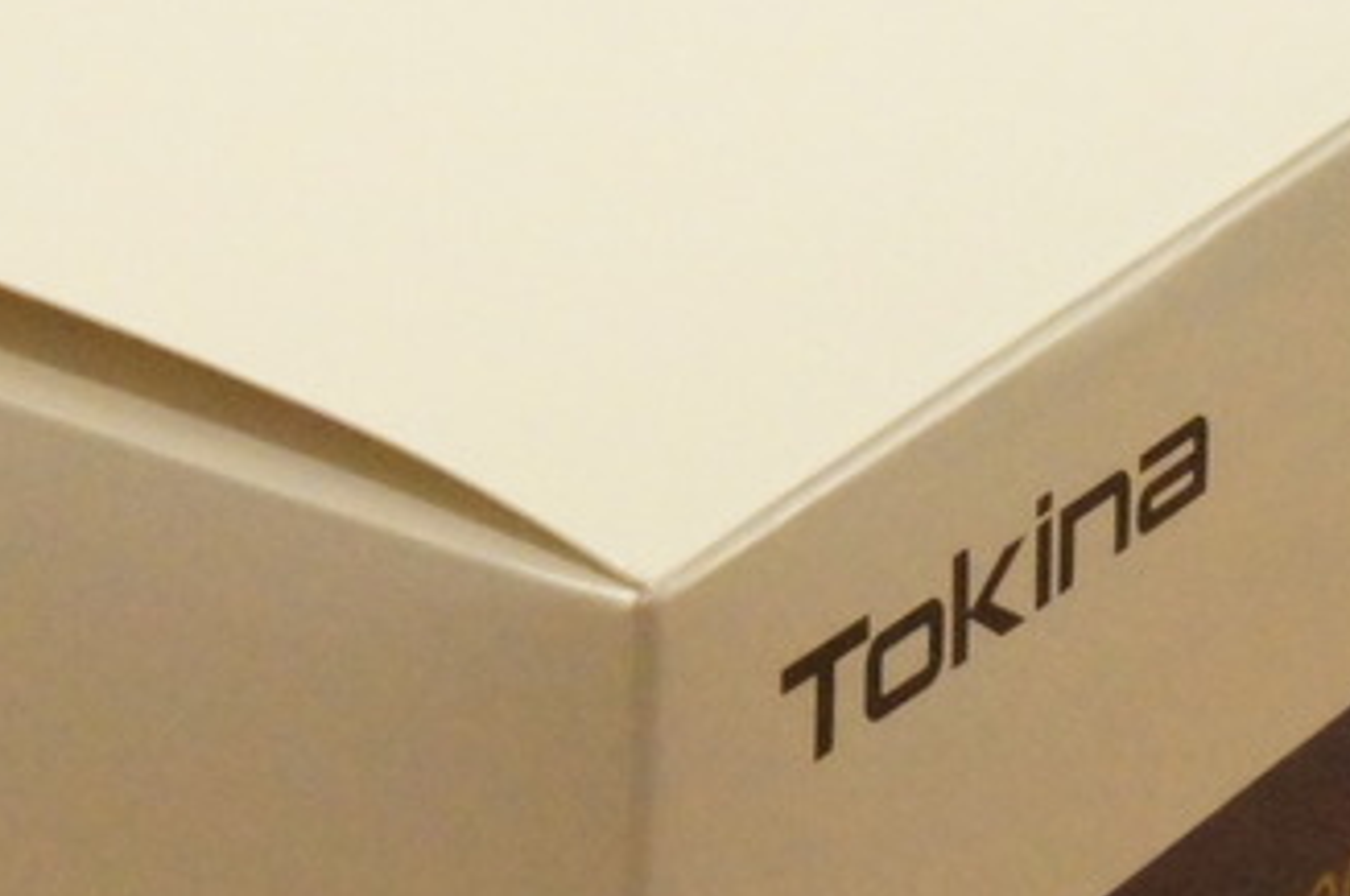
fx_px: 7826
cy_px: 832
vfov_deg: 6.5
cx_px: 553
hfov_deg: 9.9
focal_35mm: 209
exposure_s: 1/125
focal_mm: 38
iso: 6400
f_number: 18
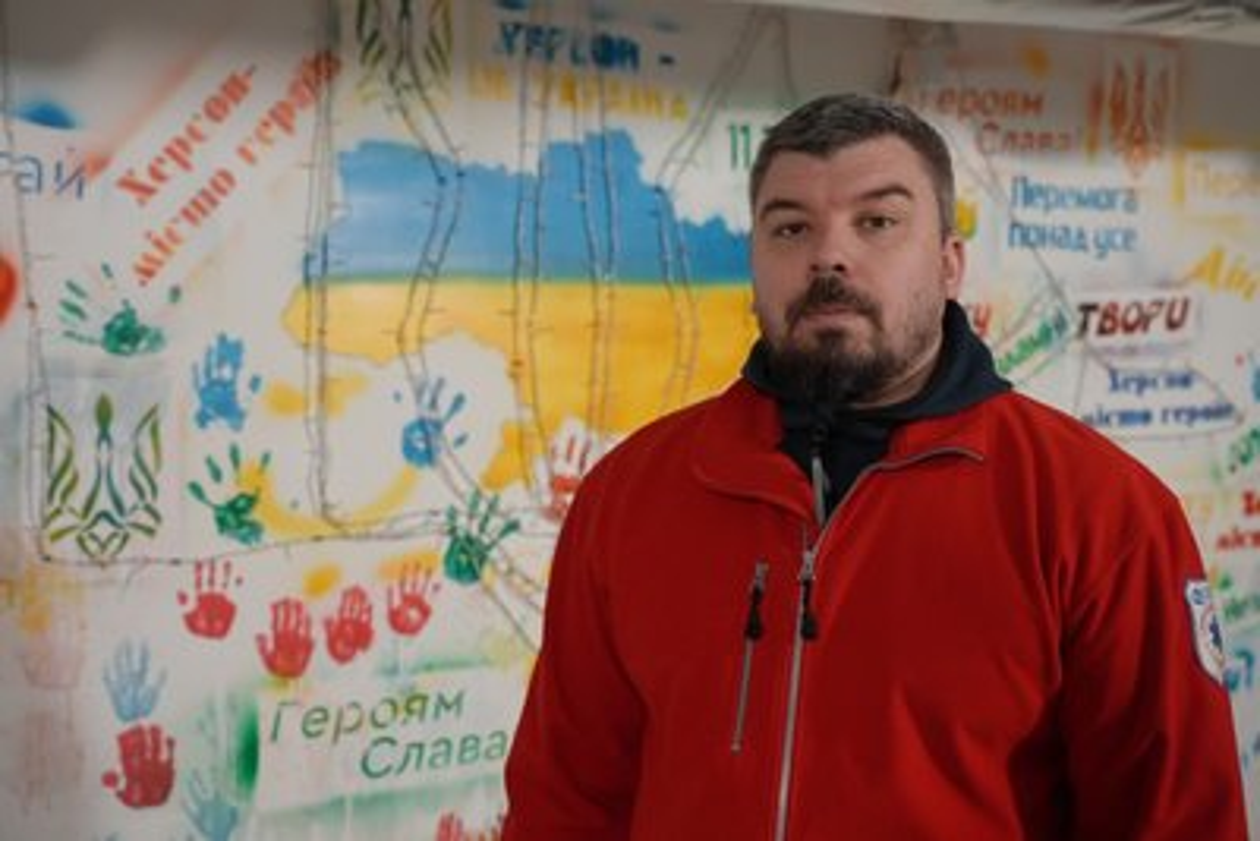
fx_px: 1505
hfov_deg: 45.4
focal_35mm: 43
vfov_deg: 31.2
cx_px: 630
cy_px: 420
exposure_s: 1/160
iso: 5000
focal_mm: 43
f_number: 4
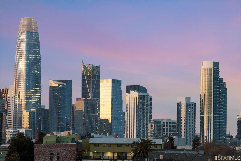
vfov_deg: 5.1
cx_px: 120
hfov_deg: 7.6
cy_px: 80
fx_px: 1807
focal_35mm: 270
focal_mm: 180
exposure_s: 1/4
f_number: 11
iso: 400
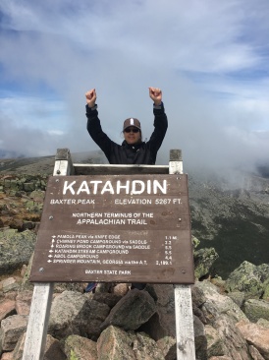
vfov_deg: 61.7
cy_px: 180
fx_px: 301
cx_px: 134
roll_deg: +0.8
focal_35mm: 29
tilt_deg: -8.5
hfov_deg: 48.2
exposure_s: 1/2404
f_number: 2.2
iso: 25
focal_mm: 4.15
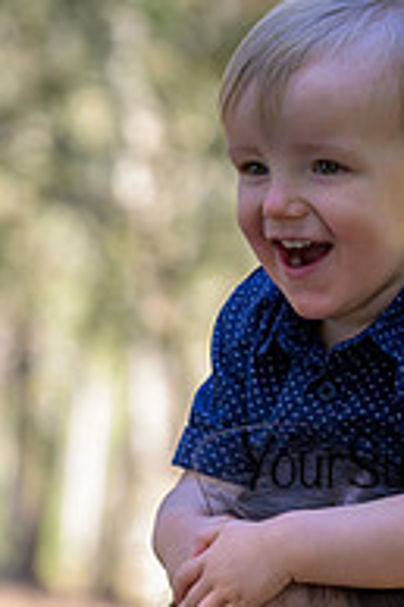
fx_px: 7048
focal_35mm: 418
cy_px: 447
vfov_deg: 4.9
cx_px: 429
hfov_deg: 3.3
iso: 280
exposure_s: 1/125
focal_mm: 120
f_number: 4
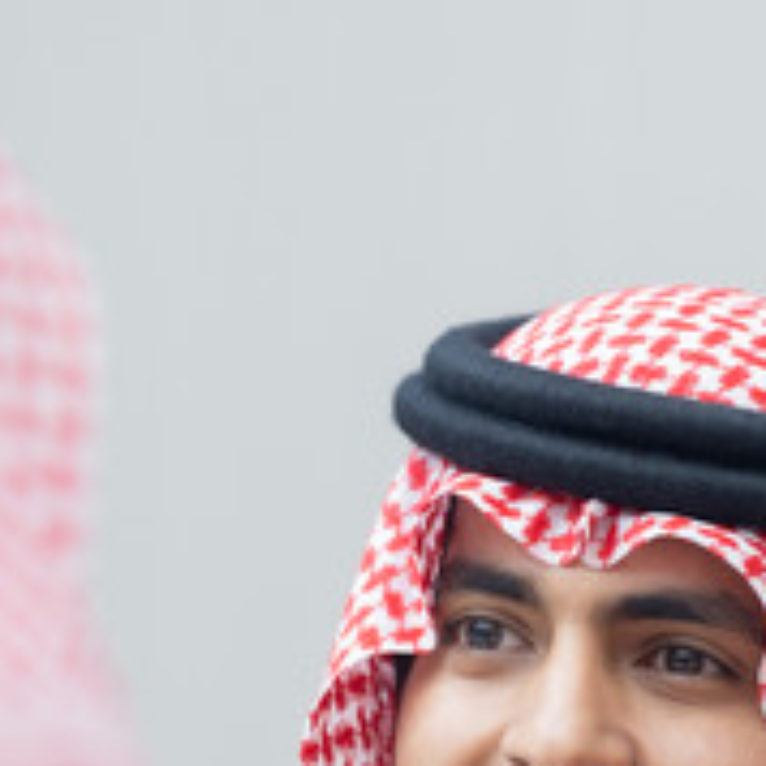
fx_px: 15297
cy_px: 747
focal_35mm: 611
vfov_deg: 2.9
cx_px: 568
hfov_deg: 2.9
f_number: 2.8
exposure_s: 1/200
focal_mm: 200
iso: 320
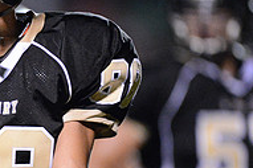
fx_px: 8510
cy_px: 147
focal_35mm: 1212
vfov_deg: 1.1
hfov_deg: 1.7
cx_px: -105
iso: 12800
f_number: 2.8
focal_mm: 400
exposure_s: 1/640
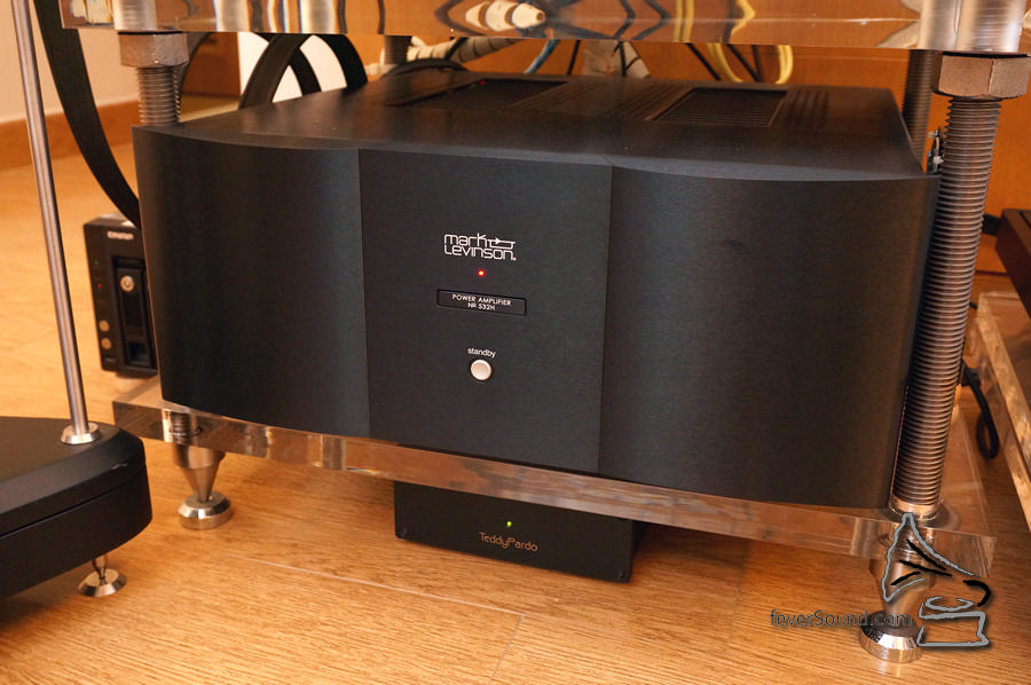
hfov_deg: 55.2
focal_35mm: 34
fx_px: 987
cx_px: 516
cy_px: 342
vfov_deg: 38.3
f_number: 5.6
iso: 1600
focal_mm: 23
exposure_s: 1/50
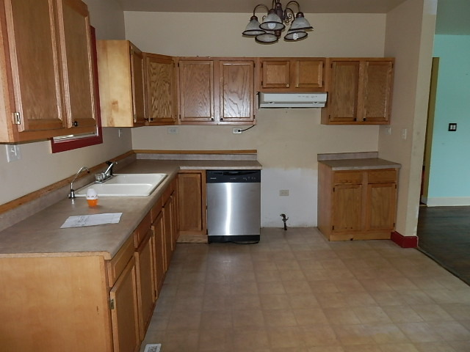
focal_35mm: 25
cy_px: 176
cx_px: 235
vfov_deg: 54.9
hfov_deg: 69.4
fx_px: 339
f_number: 3
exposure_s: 1/30
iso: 200
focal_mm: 4.5
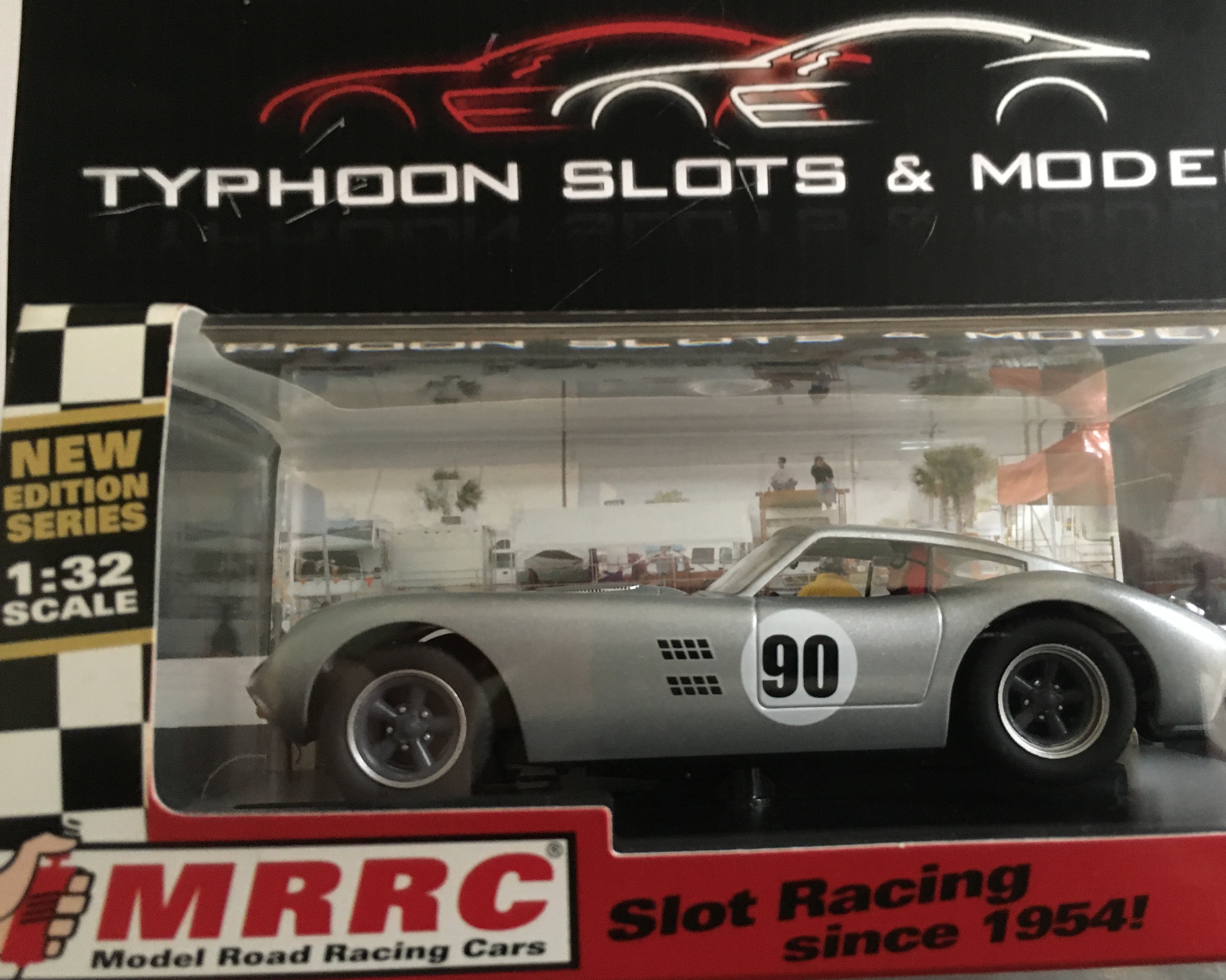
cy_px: 491
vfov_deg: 45.8
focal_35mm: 32
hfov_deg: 55.5
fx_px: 1161
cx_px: 689
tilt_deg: -84.9
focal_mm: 4.15
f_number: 2.2
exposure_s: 1/17
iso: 400
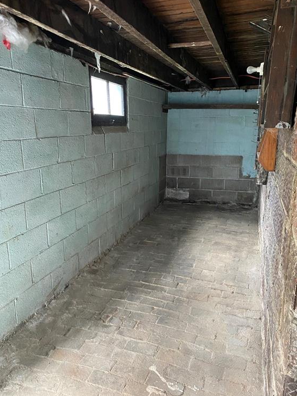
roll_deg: -0.4
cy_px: 203
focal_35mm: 27
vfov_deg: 65.3
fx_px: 309
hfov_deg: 51.3
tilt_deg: -14.4
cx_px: 153
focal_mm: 4.25
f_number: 1.8
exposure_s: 1/60
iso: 500
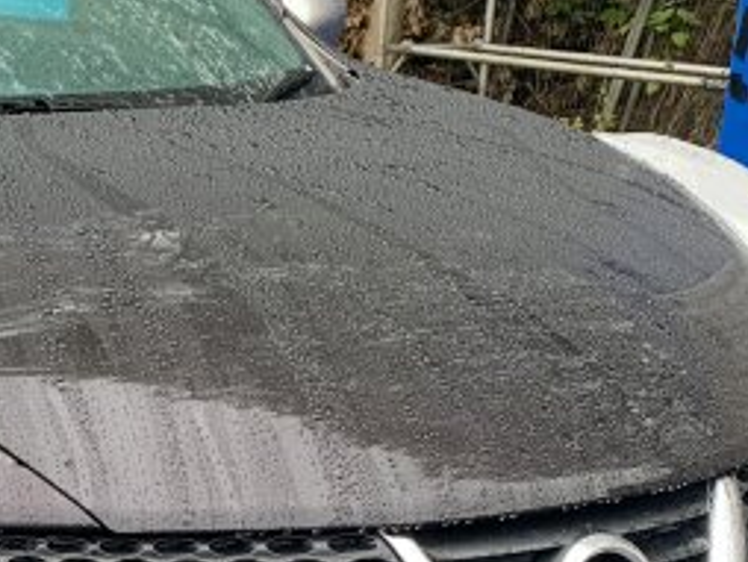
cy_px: 652
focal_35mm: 92
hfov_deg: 20.5
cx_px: -24
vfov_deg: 15.6
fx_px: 1990
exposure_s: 1/121
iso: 40
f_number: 1.8
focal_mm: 4.25
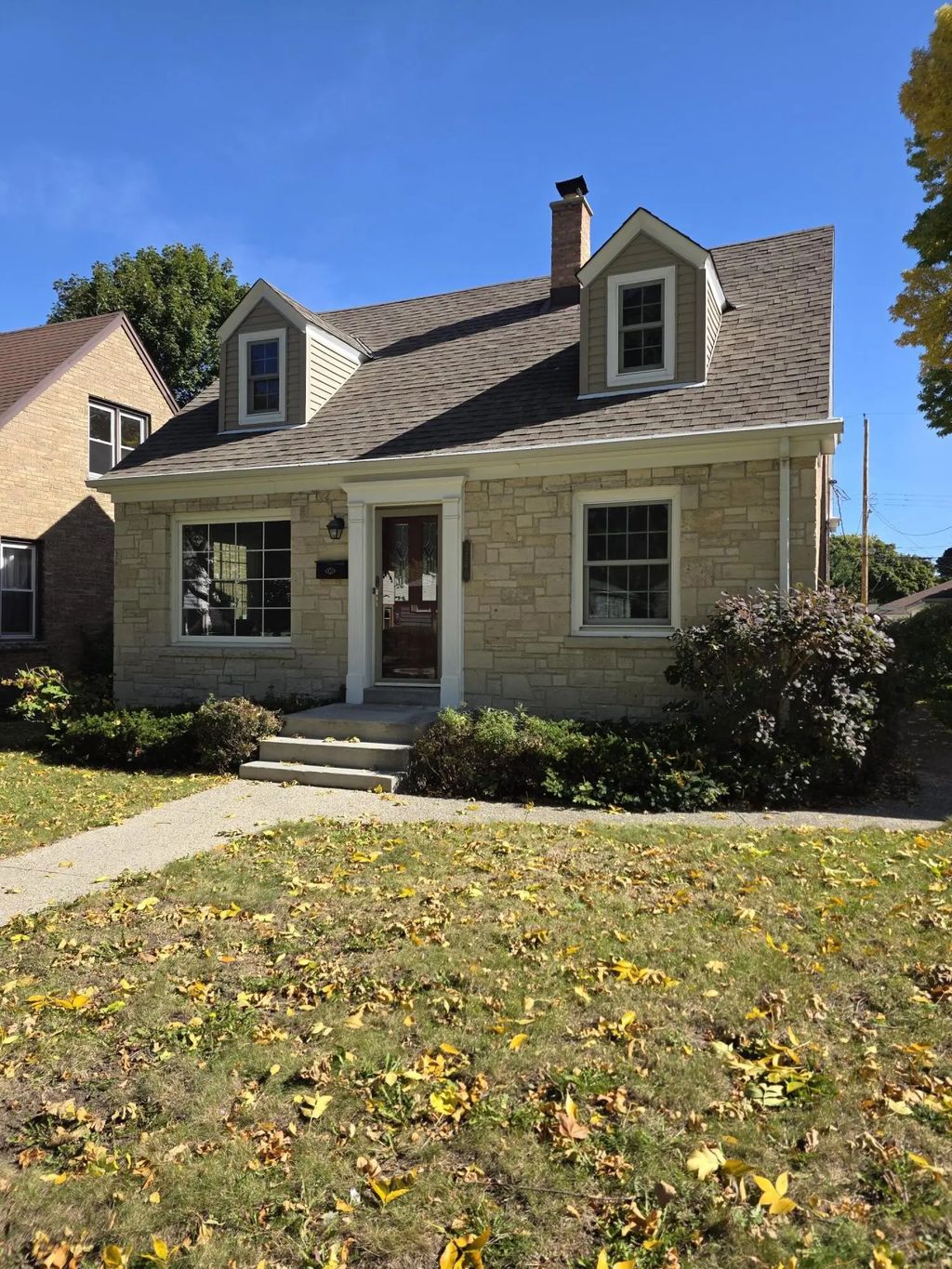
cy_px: 634
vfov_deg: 73.9
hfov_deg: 58.9
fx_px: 843
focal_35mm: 23
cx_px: 476
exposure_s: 1/3647
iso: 80
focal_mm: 6.3
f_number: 1.7
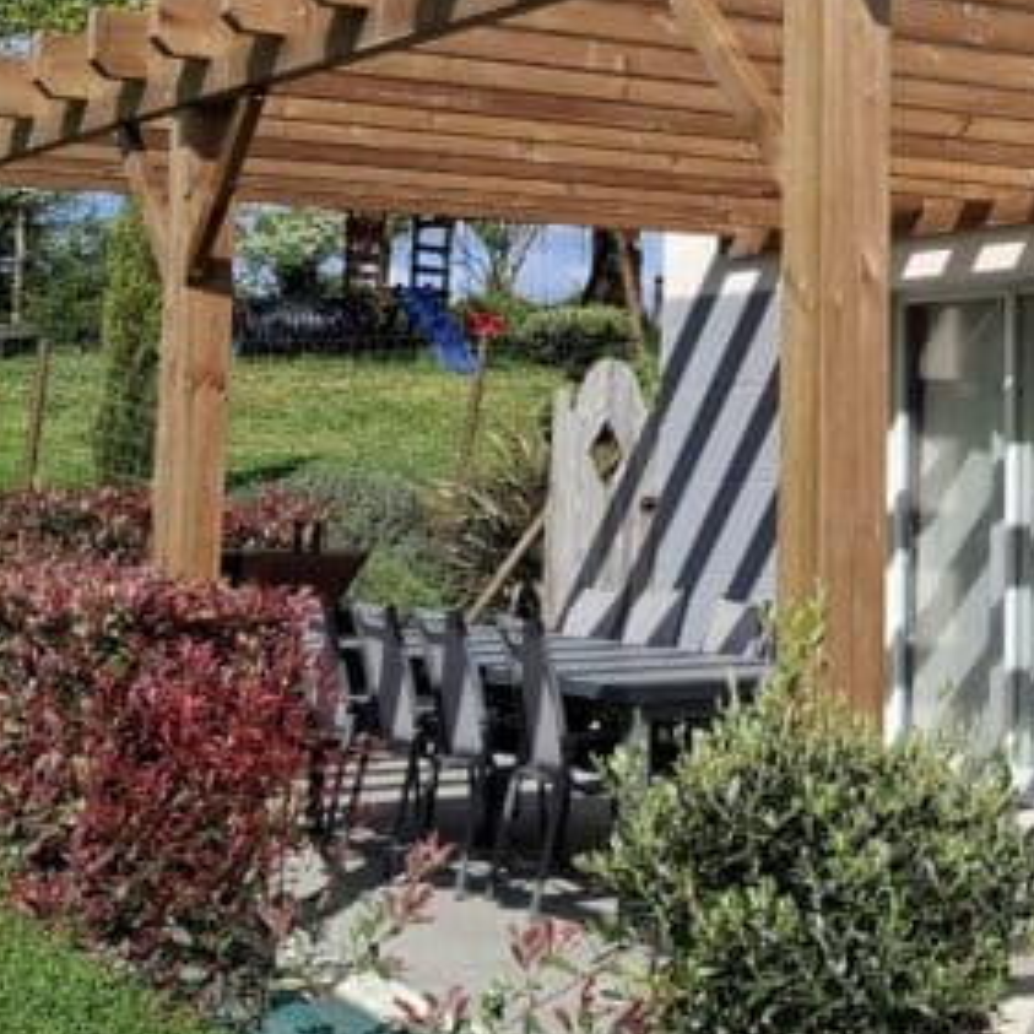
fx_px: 2501
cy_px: 224
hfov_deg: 22.6
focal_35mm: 74
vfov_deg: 23.1
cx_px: 997
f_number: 1.8
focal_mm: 5.54
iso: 50
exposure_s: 1/2347
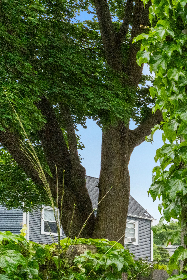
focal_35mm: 57
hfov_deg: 11.3
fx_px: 444
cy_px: 286
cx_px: 570
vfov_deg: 32.0
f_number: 11
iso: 2000
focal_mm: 14
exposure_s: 1/400
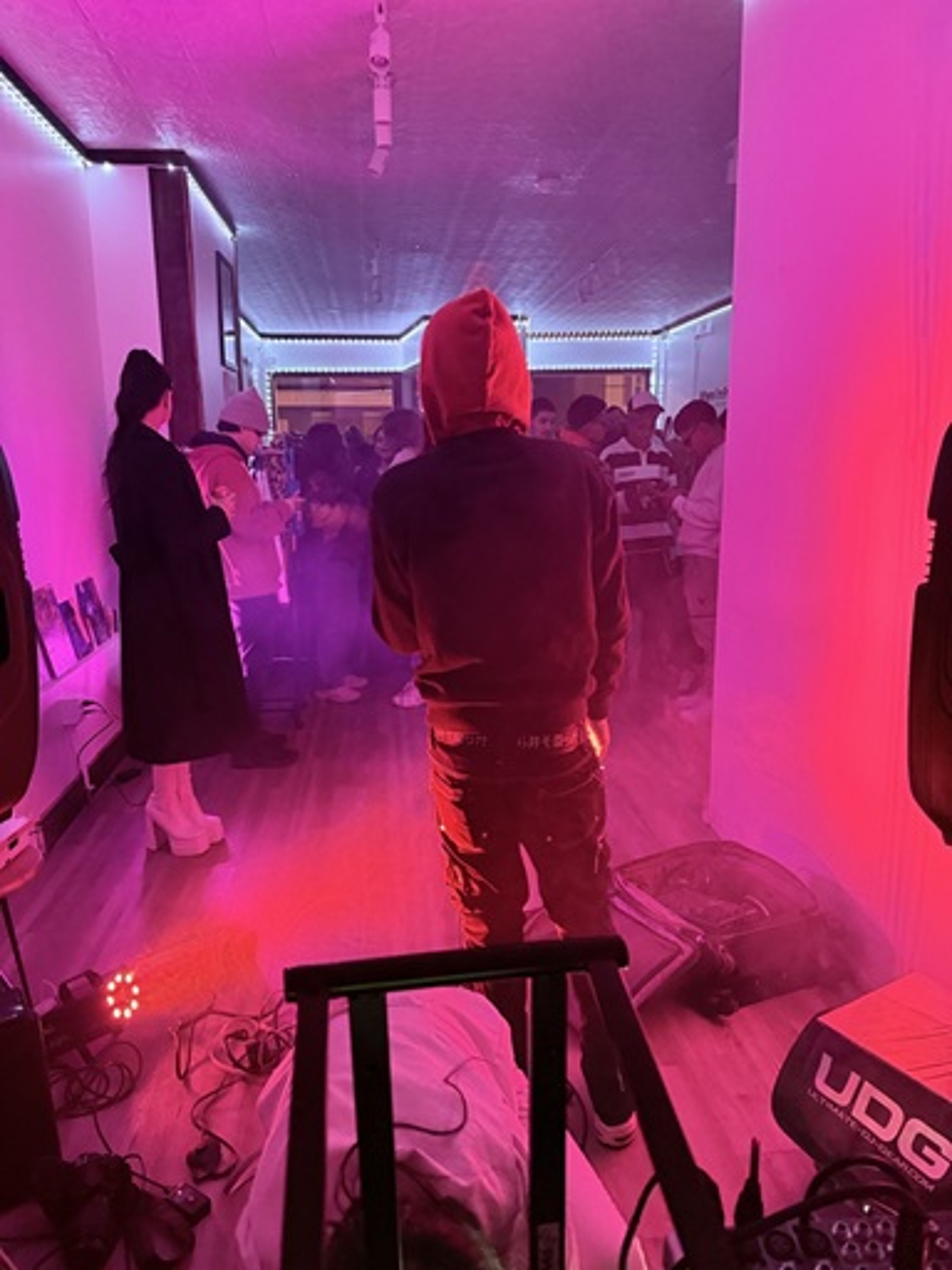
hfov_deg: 56.8
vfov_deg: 71.6
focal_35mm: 24
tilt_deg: -12.3
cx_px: 476
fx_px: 880
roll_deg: +1.0
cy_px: 635
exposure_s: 1/30
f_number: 1.78
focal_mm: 6.76
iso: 1250
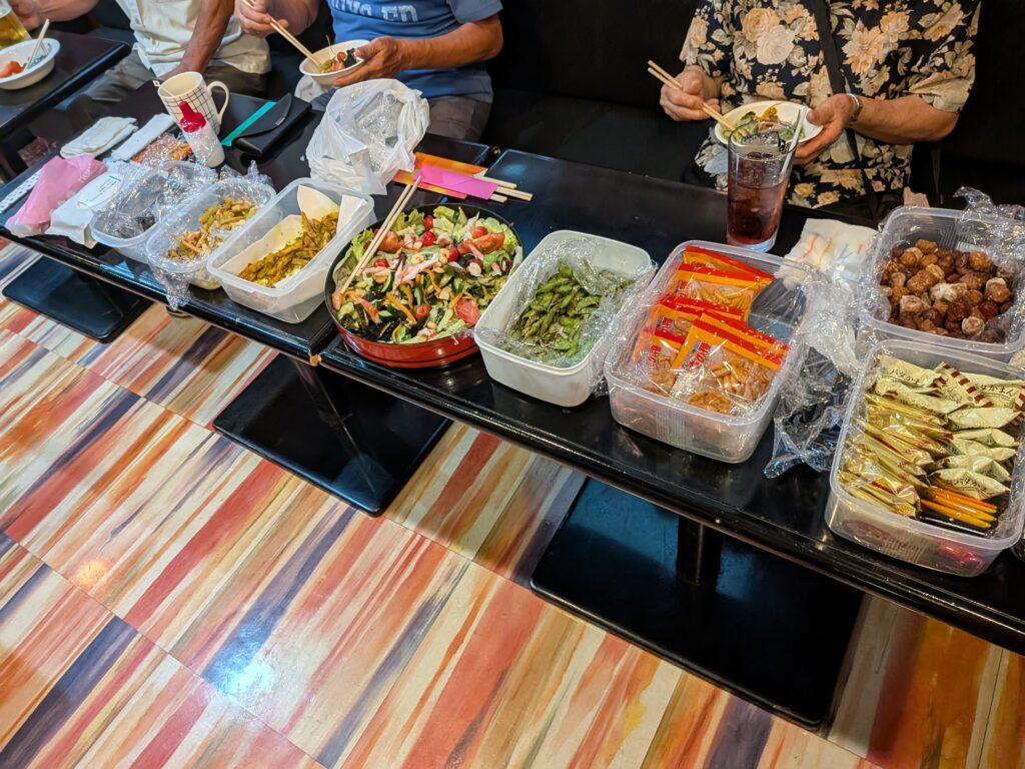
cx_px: 512
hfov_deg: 71.6
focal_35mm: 24
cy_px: 384
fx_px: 711
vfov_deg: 56.8
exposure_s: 1/120
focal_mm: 4.53
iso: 147
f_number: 1.7
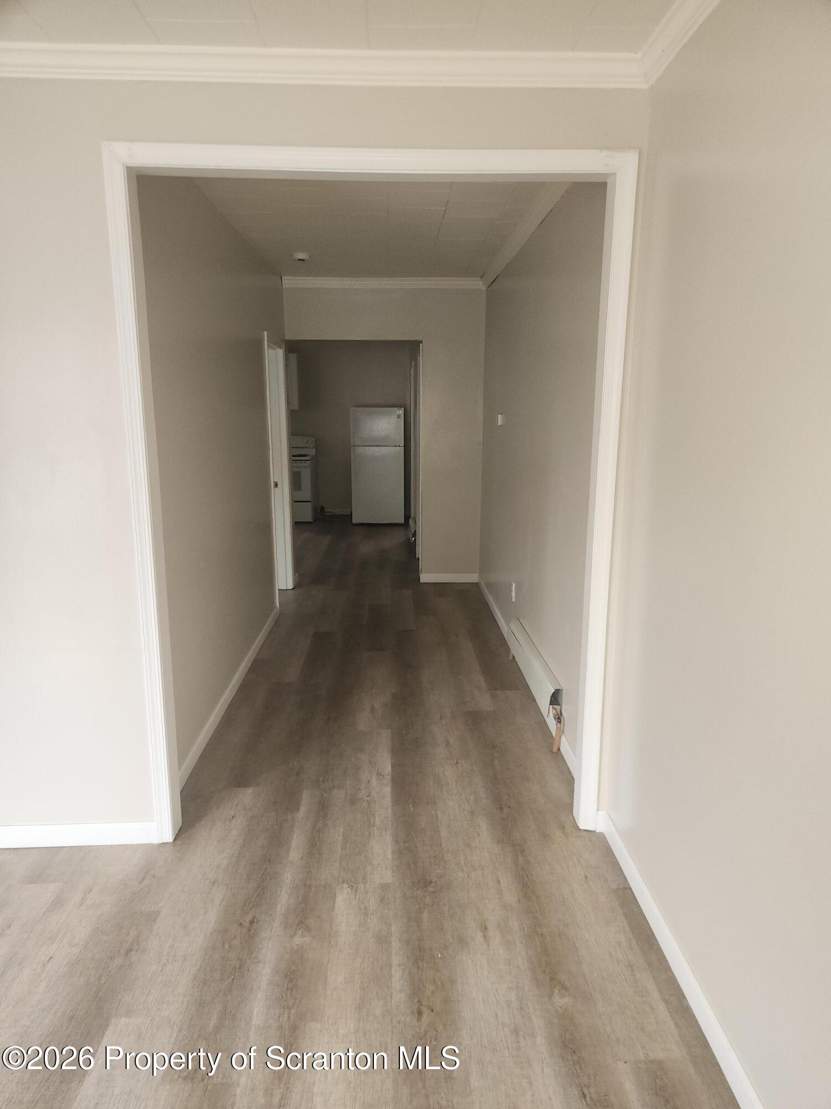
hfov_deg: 58.9
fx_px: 736
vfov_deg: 73.9
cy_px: 554
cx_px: 416
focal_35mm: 23
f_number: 1.8
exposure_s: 1/40
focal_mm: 5.4
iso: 100
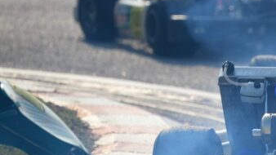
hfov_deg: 2.3
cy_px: 84
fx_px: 6966
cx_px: 392
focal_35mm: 952
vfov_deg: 1.3
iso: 125
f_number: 4
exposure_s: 1/1250
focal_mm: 300
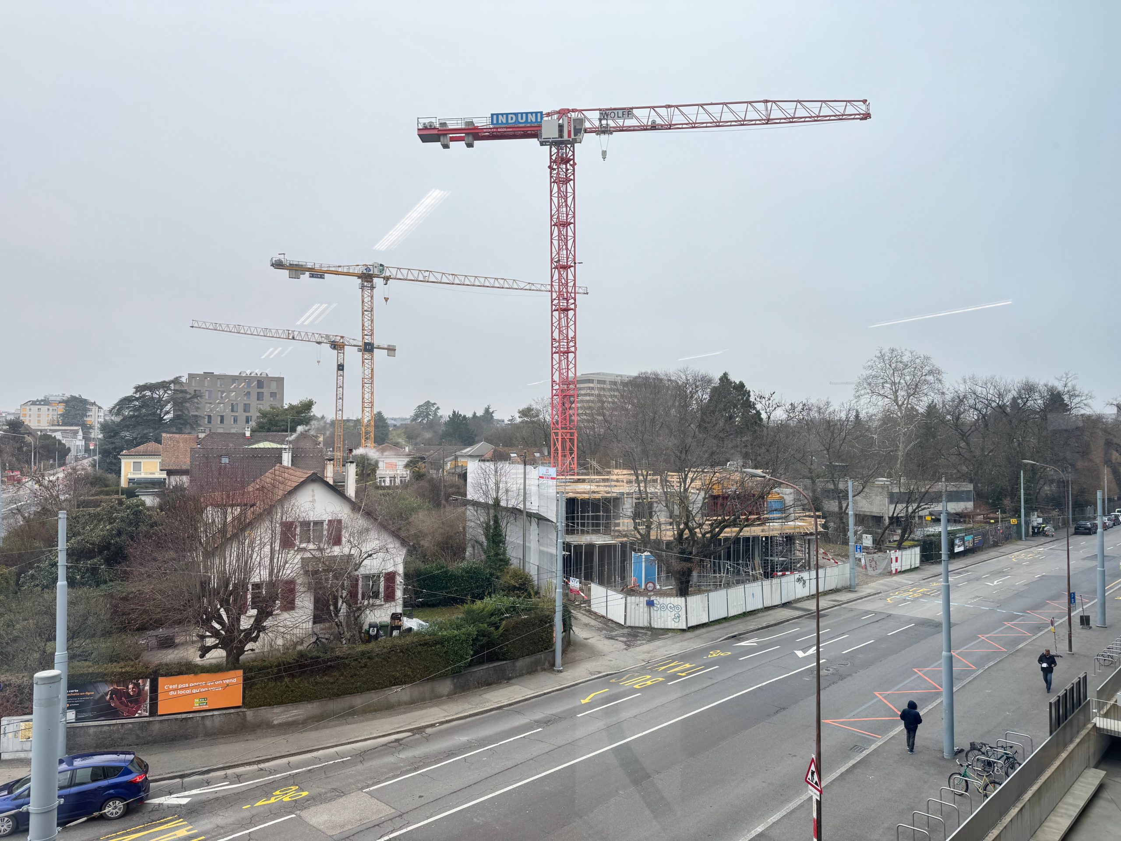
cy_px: 420
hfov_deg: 71.6
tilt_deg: +1.7
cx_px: 560
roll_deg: +0.0
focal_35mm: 24
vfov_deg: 56.8
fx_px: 777
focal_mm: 6.76
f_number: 1.78
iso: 64
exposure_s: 1/134
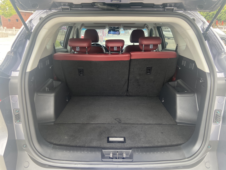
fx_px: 170
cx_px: 113
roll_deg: -1.4
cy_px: 85
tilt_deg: -20.6
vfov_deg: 53.1
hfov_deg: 67.3
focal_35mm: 26
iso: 50
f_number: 1.8
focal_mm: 4.25
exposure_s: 1/122
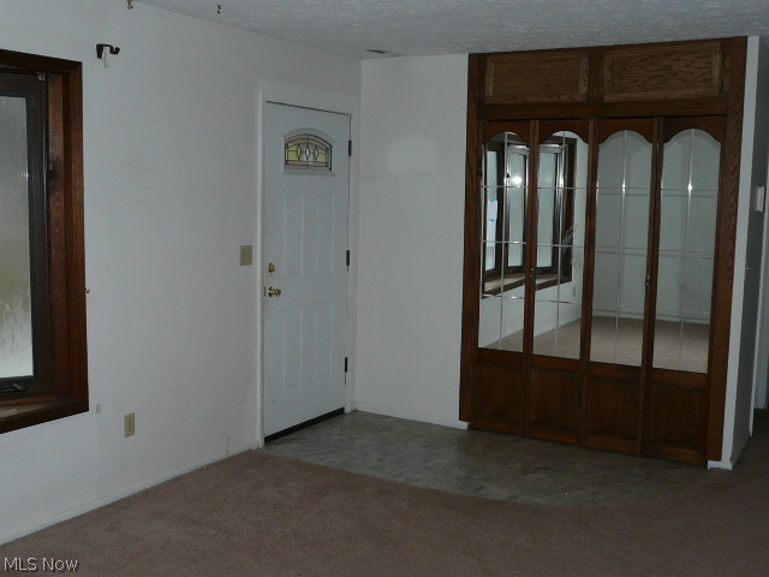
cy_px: 288
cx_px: 384
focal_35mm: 37
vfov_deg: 38.7
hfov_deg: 50.1
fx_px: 822
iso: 100
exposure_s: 1/30
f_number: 2.8
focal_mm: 4.6
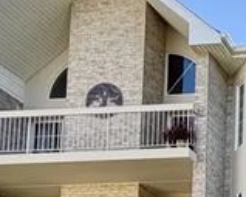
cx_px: 492
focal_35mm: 88
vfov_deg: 14.8
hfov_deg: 16.5
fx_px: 640
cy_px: 374
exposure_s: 1/390
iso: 50
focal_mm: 2.22
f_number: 2.2
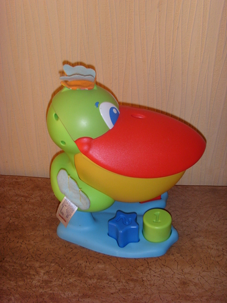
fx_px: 314
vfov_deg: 51.3
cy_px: 152
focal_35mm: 36
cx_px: 114
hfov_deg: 39.7
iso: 100
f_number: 3.5
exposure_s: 1/45
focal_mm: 6
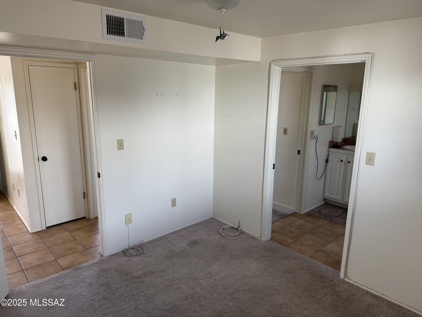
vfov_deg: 56.8
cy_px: 158
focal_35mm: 24
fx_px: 293
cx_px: 211
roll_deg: +0.1
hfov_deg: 71.6
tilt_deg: -12.6
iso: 125
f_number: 1.78
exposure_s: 1/121
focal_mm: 6.76
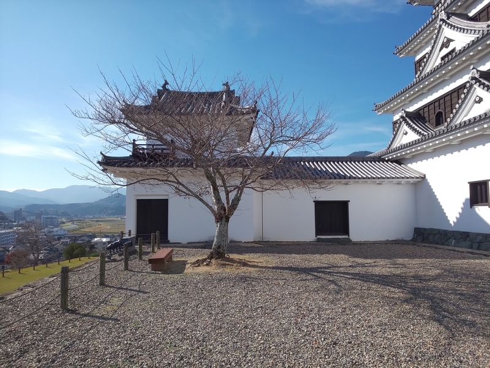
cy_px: 184
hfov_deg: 81.7
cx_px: 245
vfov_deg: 66.0
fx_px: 283
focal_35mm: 20
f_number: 1.94
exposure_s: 1/1153
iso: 28
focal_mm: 3.45
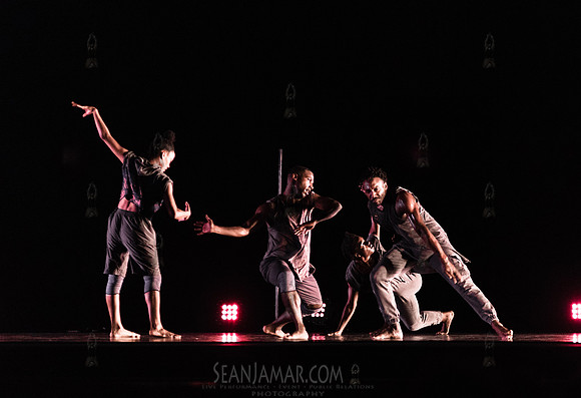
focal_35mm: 239
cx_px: 343
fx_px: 3893
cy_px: 242
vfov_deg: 5.8
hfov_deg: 8.5
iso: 4000
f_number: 2.8
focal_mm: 185
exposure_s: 1/500
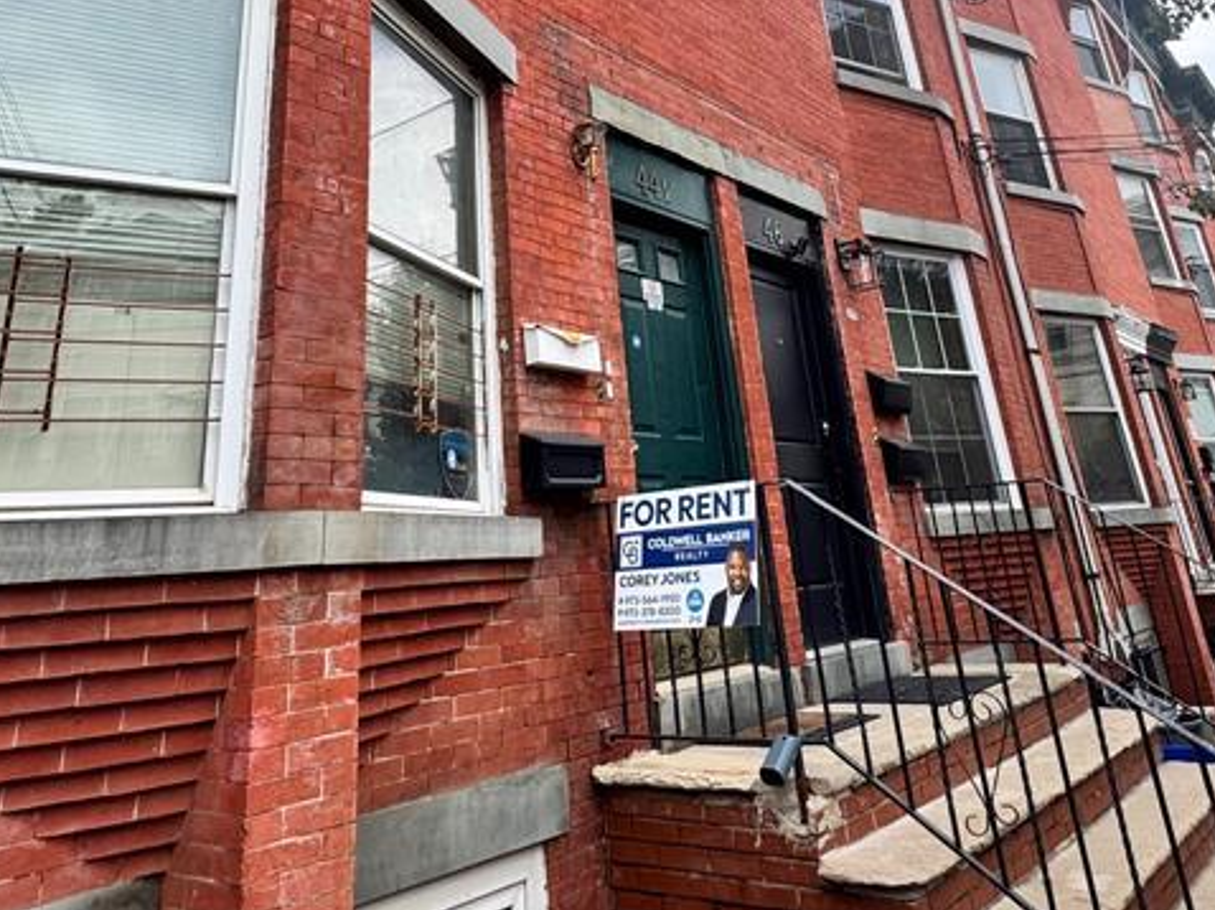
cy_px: 76
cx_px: 580
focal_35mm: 30
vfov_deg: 42.5
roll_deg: +5.2
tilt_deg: +27.4
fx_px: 1052
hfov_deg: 60.0
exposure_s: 1/403
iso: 50
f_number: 2.2
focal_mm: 2.22
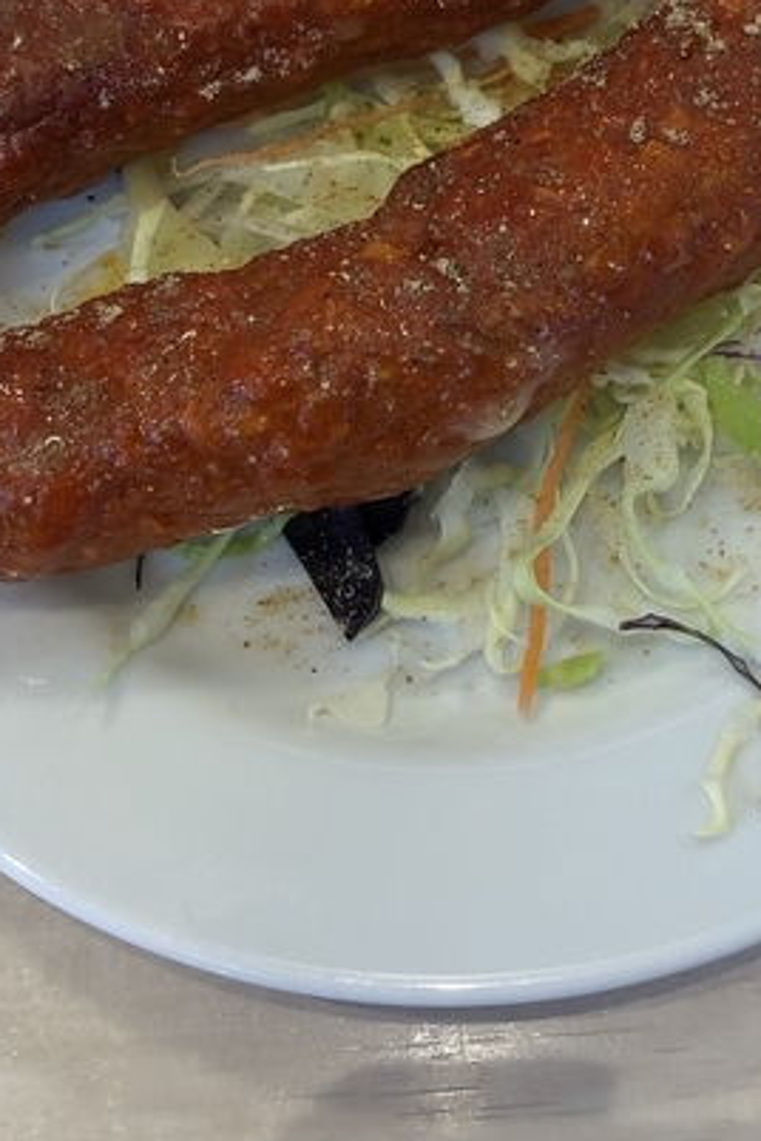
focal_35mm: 58
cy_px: 366
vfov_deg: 34.1
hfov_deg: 23.3
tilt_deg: -66.4
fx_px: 1839
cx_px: 471
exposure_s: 1/33
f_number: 1.8
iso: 32
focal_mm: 4
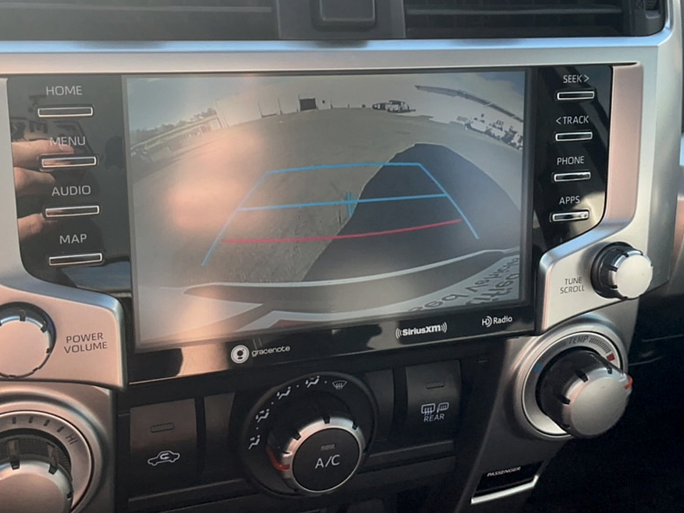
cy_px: 227
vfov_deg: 37.7
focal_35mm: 38
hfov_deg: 49.0
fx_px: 751
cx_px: 337
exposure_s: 1/120
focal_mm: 3
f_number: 1.8
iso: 32
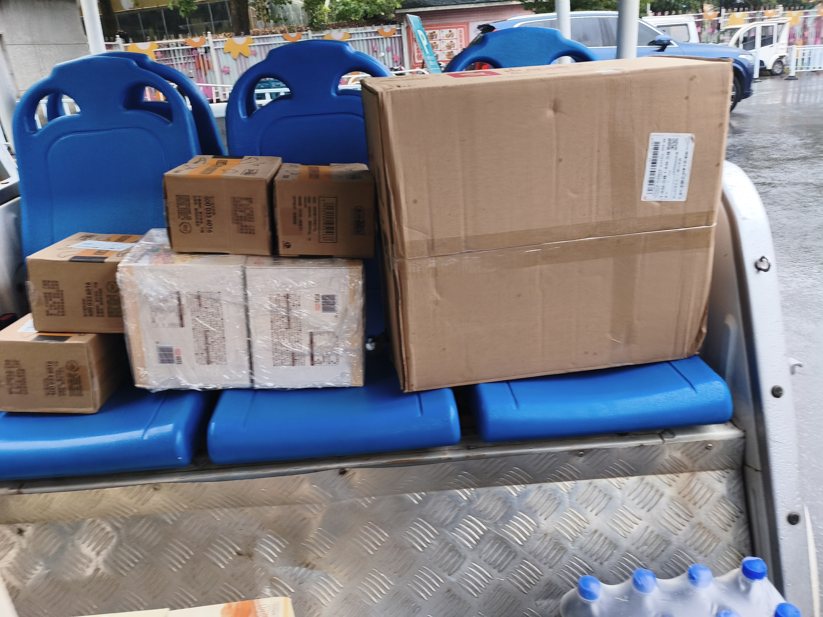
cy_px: 308
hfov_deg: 67.3
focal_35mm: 26
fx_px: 618
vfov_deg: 53.1
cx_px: 412
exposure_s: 1/197
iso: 50
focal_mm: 4.94
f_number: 1.5
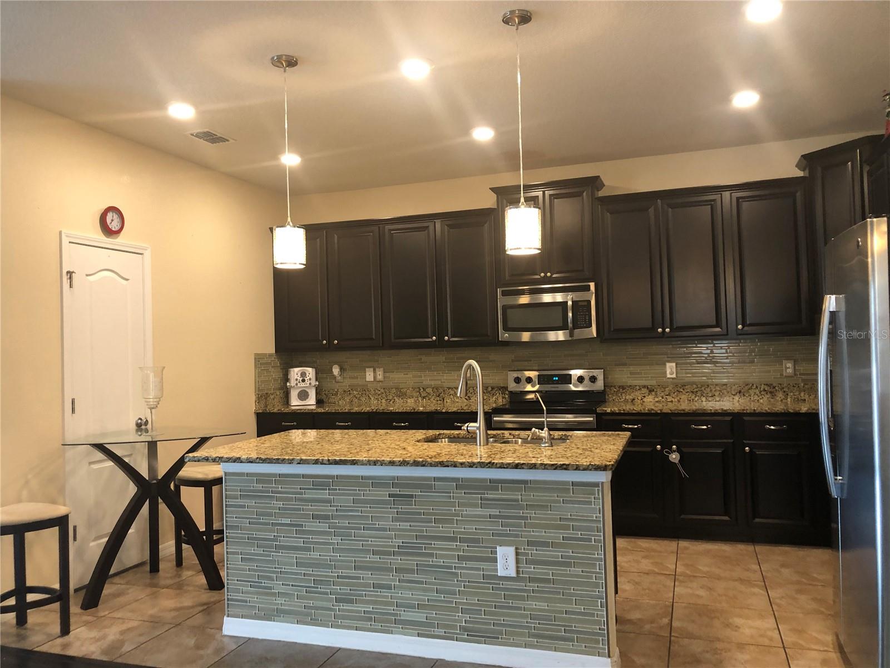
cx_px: 445
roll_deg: +0.2
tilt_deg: +1.6
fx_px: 720
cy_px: 334
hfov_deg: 63.4
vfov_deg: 49.7
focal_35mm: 28
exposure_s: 1/15
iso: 40
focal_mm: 3.99
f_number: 1.8
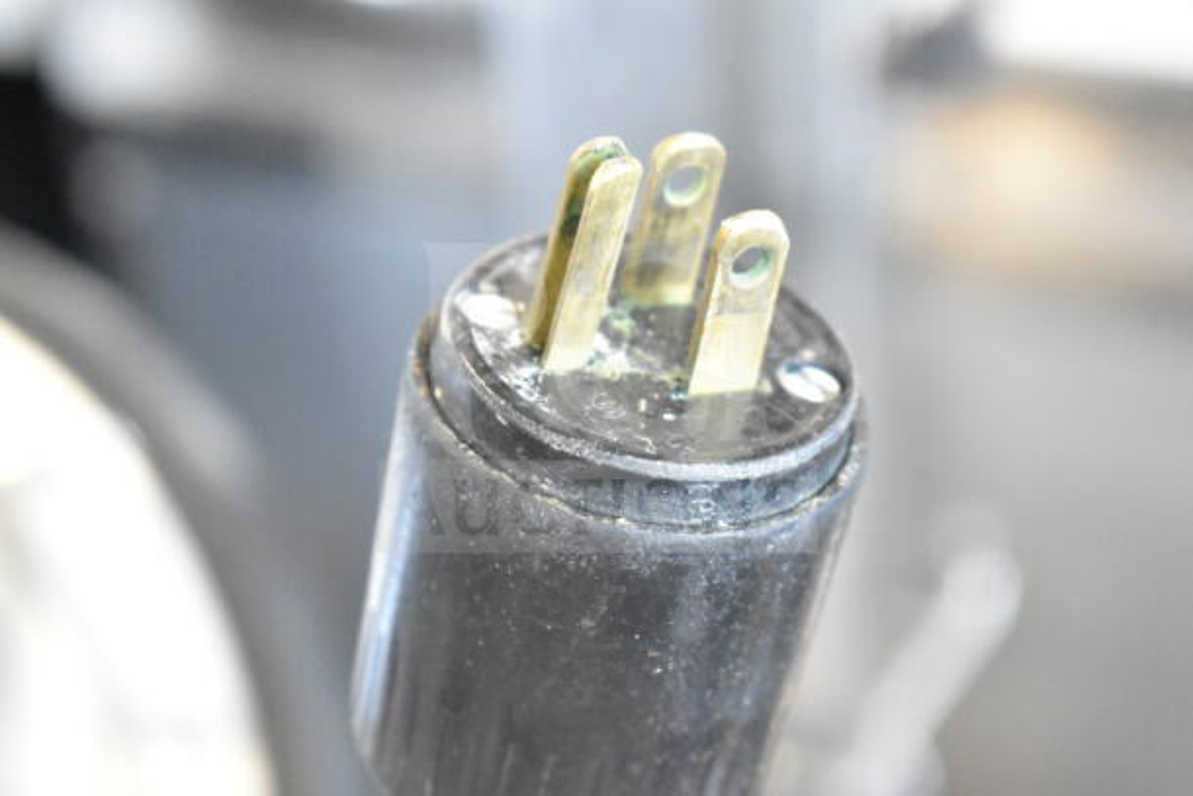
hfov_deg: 24.6
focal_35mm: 82
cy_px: 398
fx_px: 2734
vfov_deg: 16.6
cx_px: 596
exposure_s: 1/100
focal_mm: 55
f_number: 5.6
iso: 10000
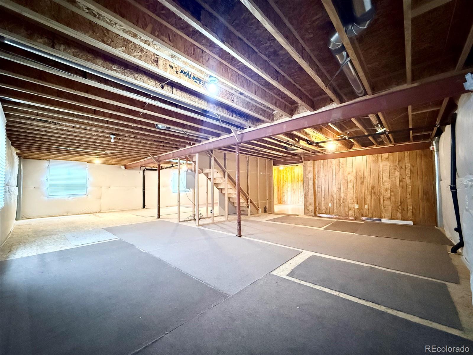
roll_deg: +0.0
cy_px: 178
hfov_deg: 102.1
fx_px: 191
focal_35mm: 14
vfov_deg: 85.7
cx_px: 236
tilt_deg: +2.5
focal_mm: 2.22
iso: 1250
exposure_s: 1/40
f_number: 2.2
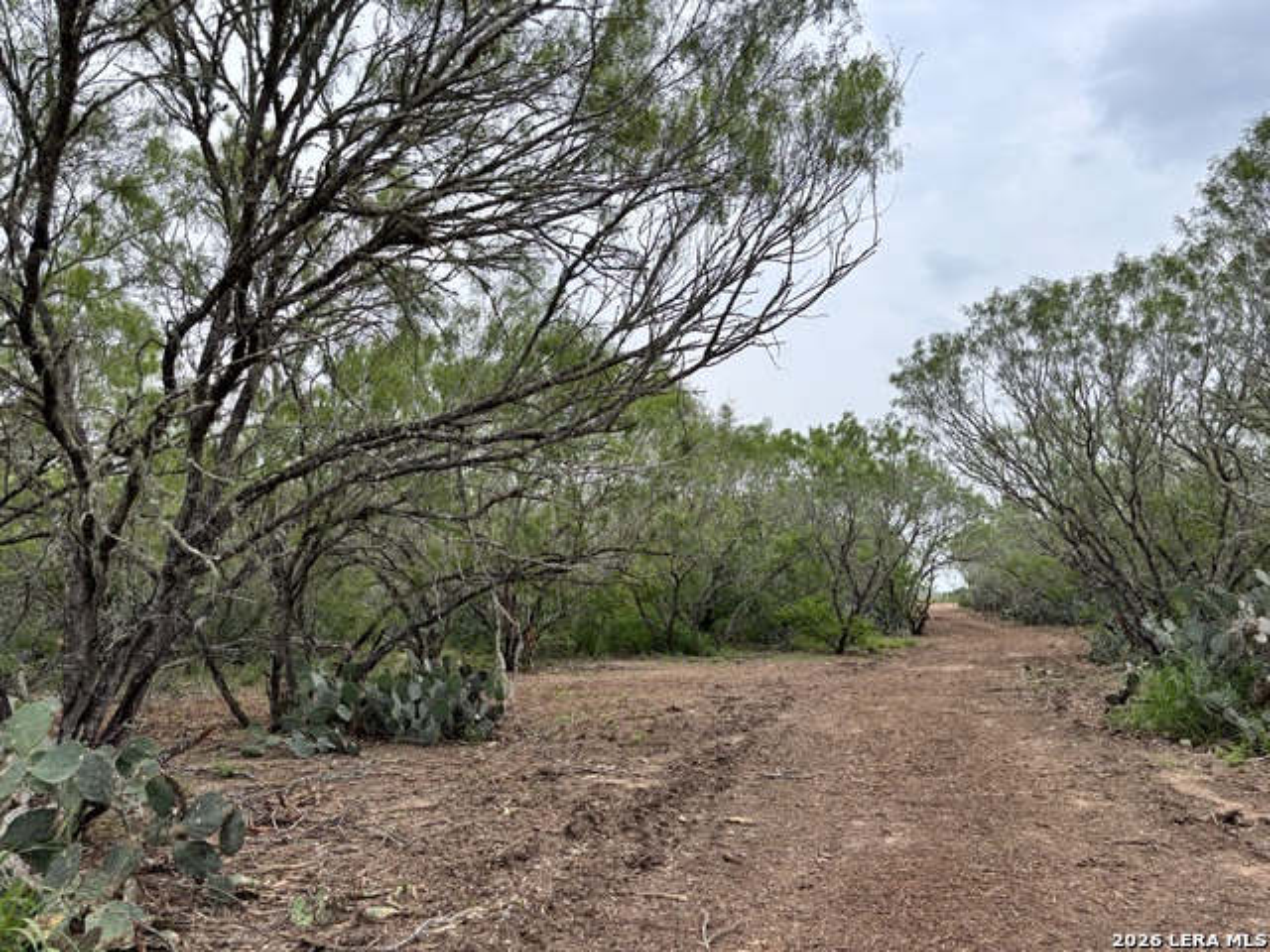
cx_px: 635
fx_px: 954
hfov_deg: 67.3
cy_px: 476
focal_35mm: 26
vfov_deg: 53.1
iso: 50
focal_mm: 5.96
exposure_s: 1/2193
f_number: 1.6
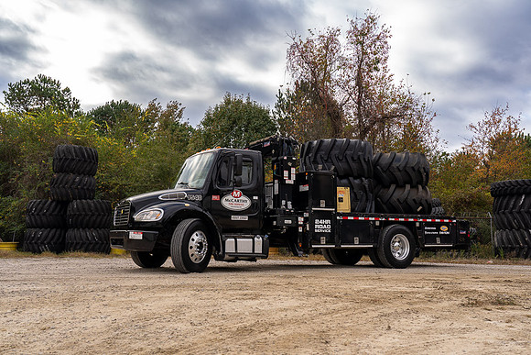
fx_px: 472
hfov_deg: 58.7
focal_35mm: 32
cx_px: 266
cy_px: 178
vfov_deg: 41.1
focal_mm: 32
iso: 100
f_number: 5.6
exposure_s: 1/125
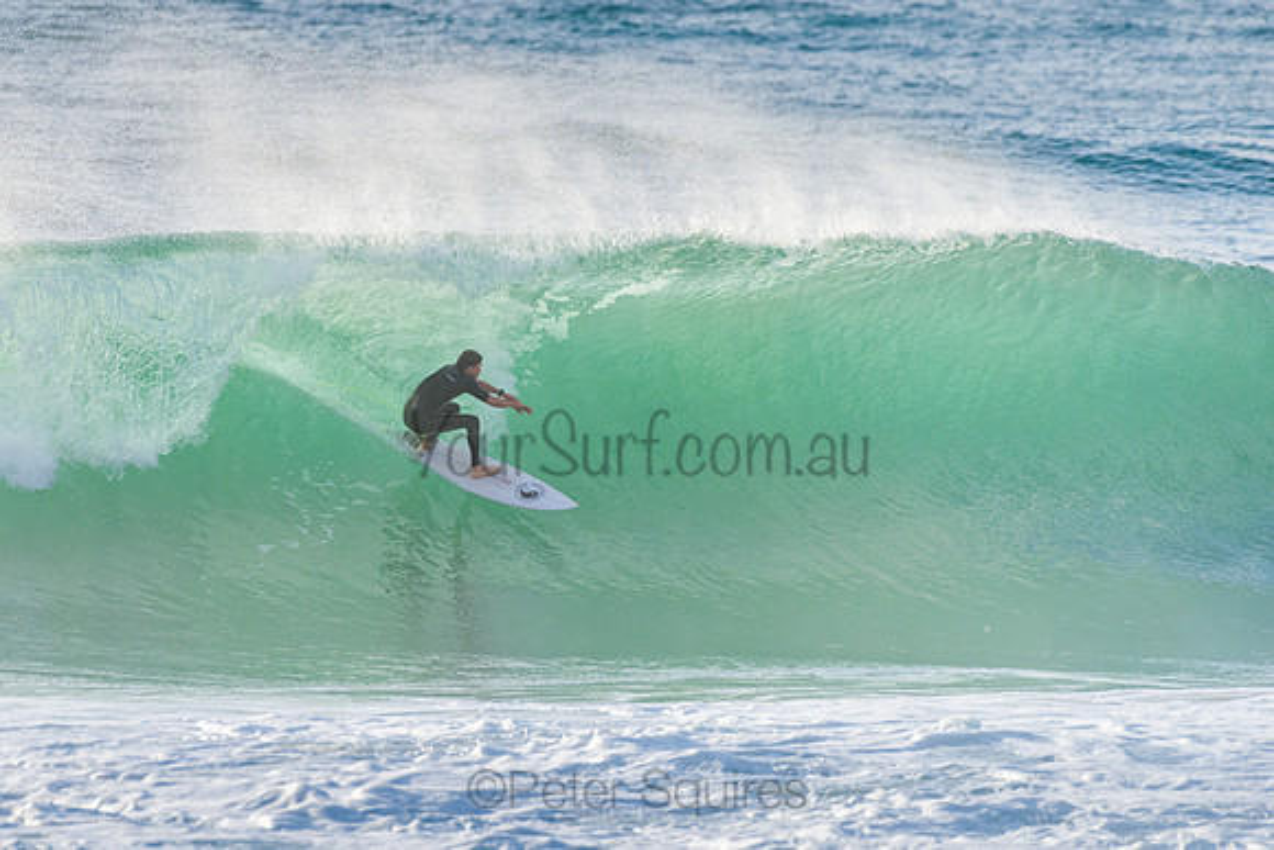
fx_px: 21672
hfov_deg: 3.4
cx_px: 494
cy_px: 409
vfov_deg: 2.2
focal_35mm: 612
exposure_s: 1/2000
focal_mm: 500
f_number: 5.6
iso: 500
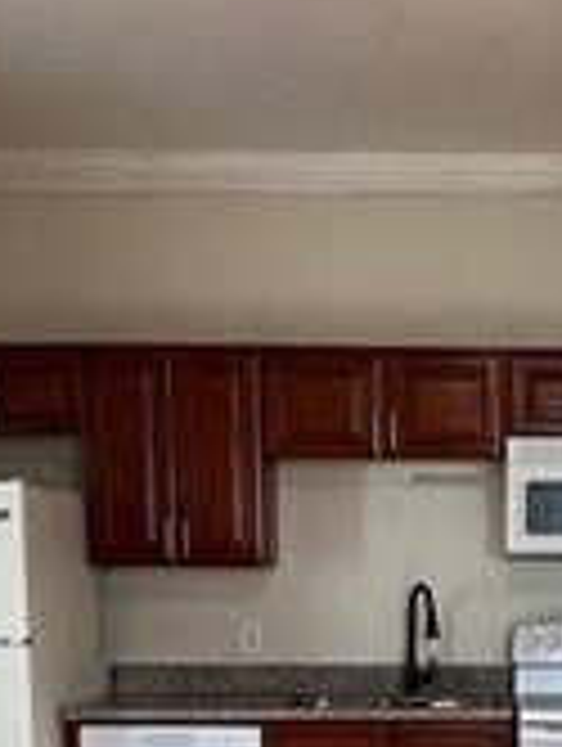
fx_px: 1295
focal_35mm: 60
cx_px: 513
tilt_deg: -3.7
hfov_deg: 23.8
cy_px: 756
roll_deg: +1.7
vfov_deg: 29.8
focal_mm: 1.57
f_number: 1.8
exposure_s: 1/60
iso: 200
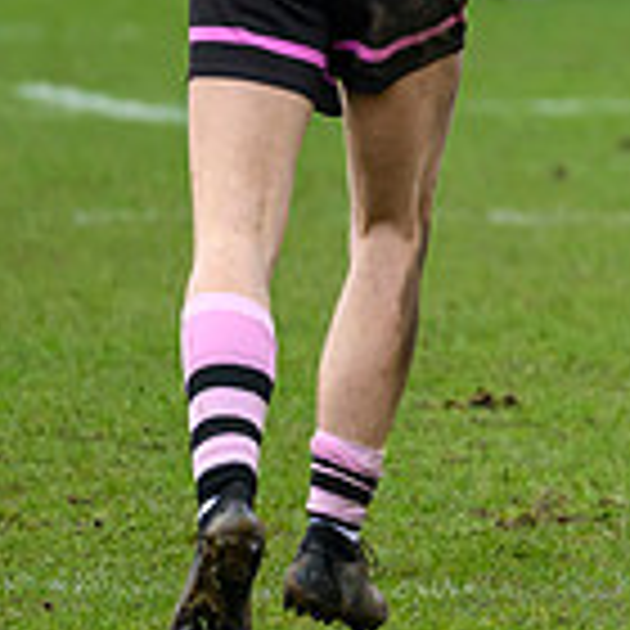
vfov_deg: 1.5
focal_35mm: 1186
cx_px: 1844
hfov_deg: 1.5
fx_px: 24420
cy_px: -53
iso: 1000
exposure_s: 1/2000
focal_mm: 200
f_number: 3.5
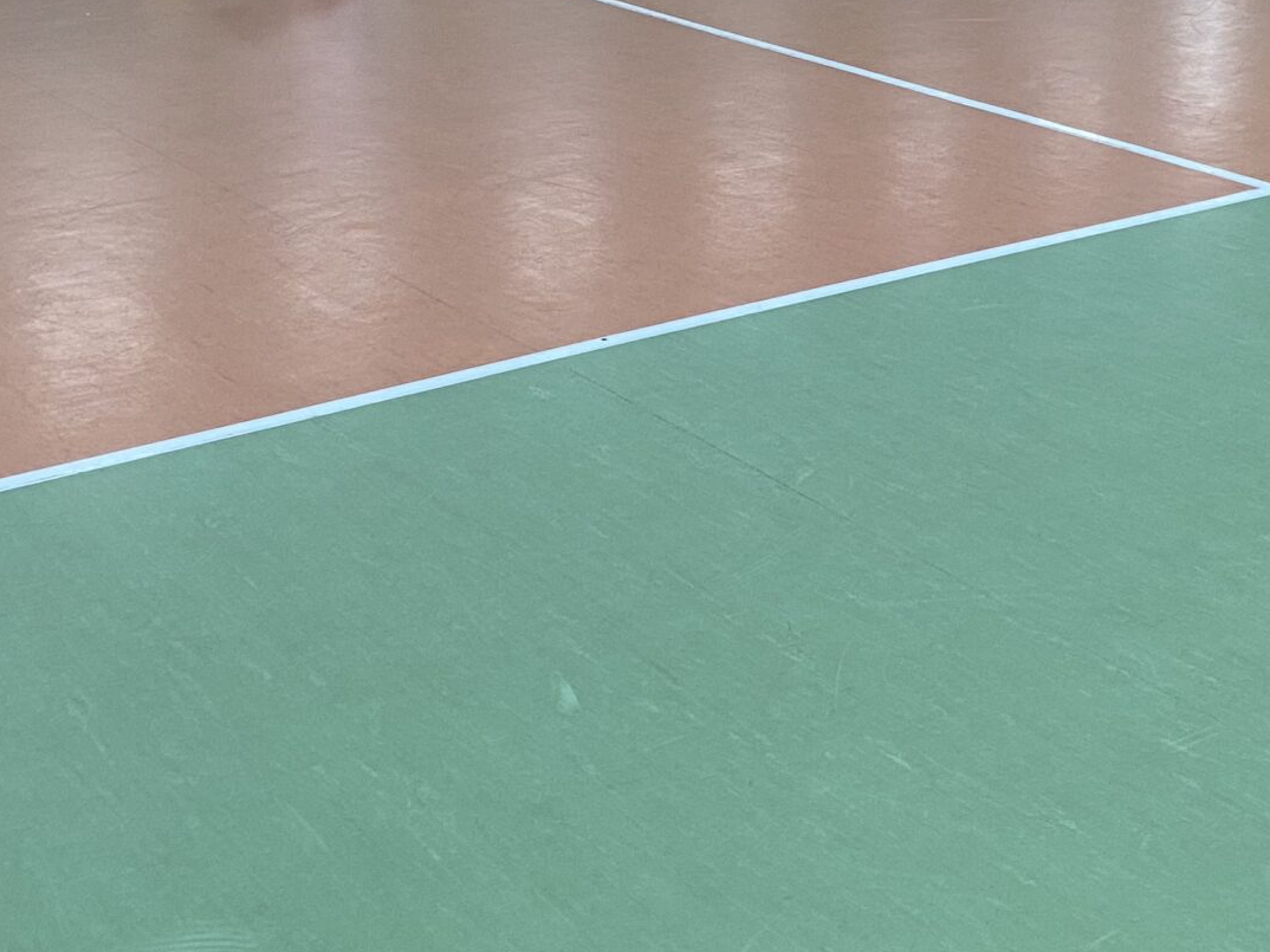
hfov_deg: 31.1
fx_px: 2274
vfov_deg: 22.9
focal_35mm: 62
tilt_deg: -10.3
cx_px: 779
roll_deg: +0.8
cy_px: 61
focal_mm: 4.25
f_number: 1.8
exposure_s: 1/95
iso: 125
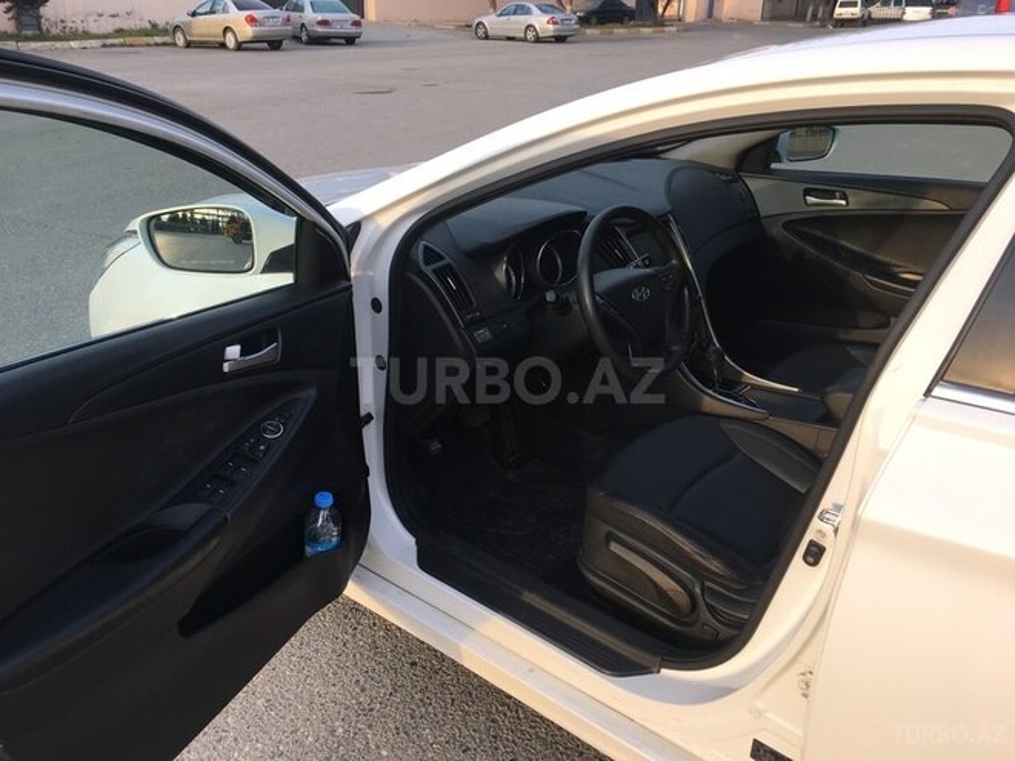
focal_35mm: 29
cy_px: 380
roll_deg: -1.9
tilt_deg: -21.4
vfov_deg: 48.2
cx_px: 508
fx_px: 850
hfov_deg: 61.7
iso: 25
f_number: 2.2
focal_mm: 4.15
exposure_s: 1/234
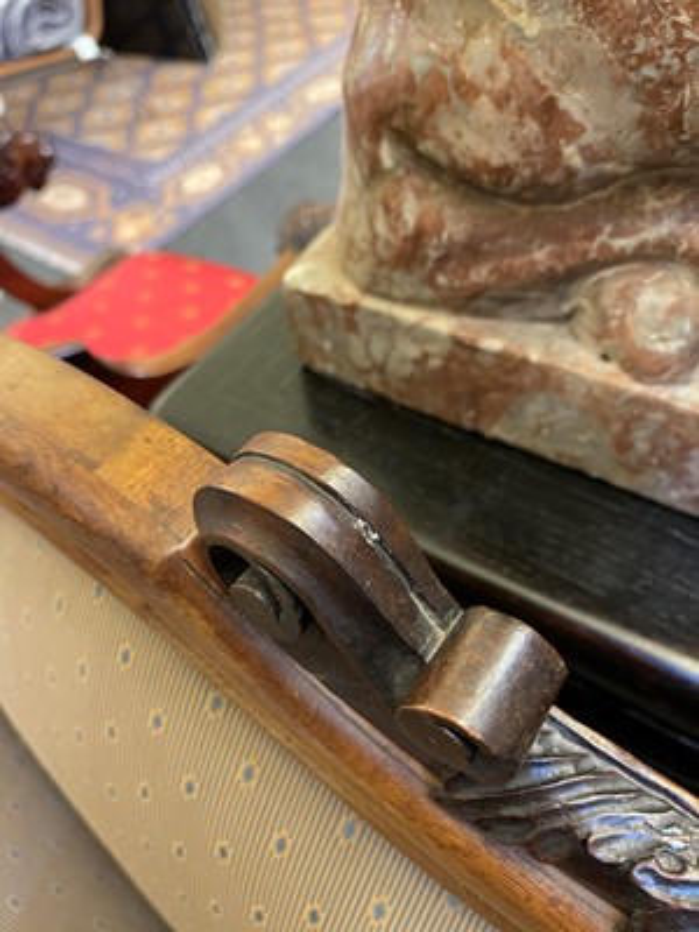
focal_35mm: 25
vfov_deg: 69.4
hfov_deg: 54.9
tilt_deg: -49.7
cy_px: 466
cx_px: 350
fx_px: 673
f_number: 1.6
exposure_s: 1/33
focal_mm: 5.1
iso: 400
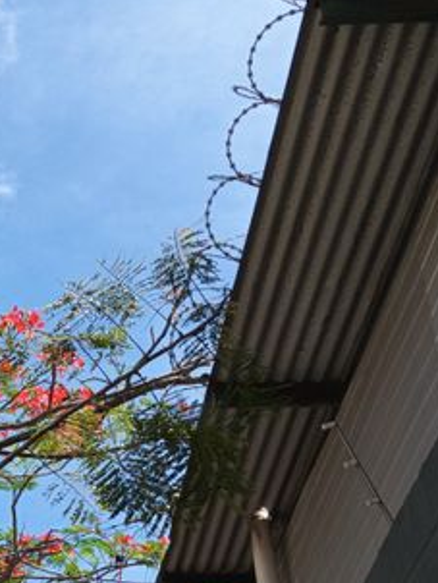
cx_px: -114
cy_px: 565
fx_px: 1247
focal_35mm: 74
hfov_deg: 18.7
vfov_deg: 25.2
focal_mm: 4.22
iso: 52
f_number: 1.8
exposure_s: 1/401
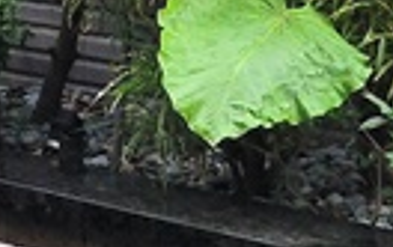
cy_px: -268
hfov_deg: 9.0
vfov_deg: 6.1
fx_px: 2232
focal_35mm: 208
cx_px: -560
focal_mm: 5.4
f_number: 1.8
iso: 200
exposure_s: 1/120
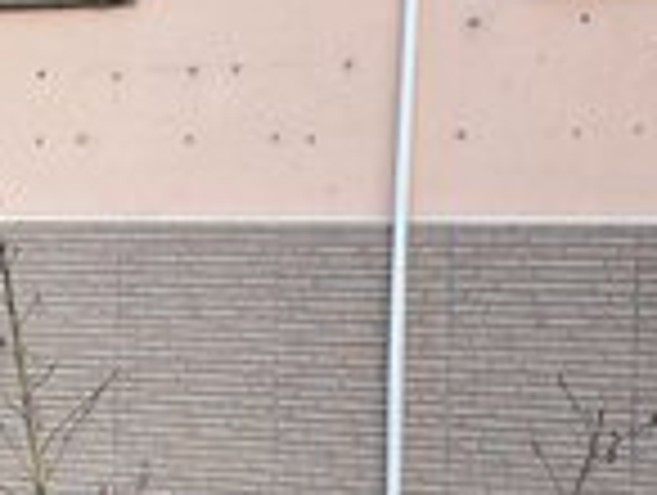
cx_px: -225
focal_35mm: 142
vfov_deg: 10.5
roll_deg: -2.0
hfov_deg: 13.3
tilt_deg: -1.8
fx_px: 2700
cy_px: 346
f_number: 2
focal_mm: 6
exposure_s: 1/142
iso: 25
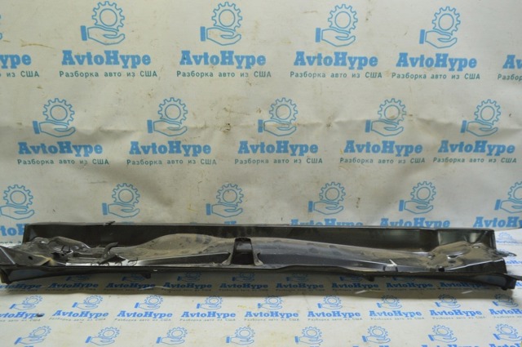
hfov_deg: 67.4
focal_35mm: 27
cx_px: 261
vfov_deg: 47.8
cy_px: 174
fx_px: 391
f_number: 5.6
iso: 400
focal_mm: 18
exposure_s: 1/20
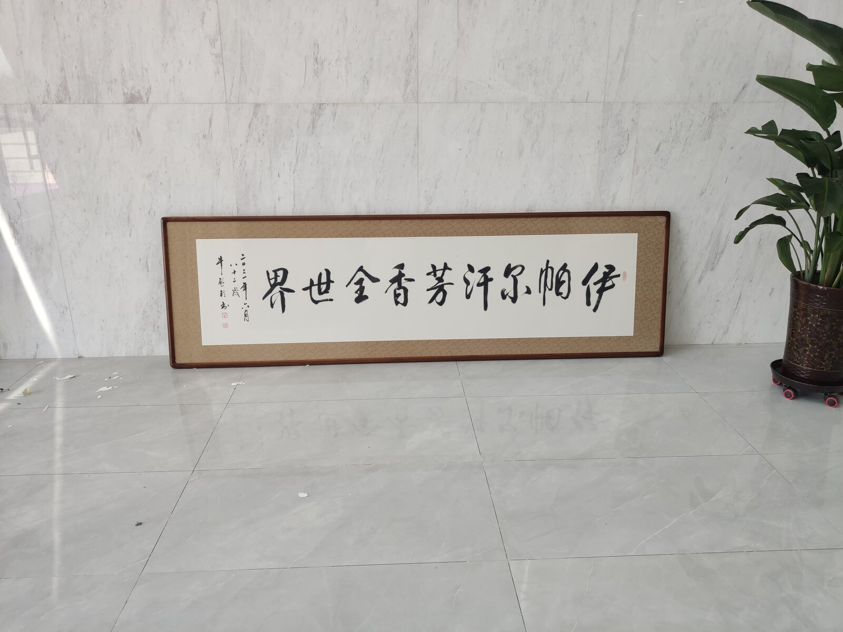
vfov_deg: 53.1
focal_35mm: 26
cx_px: 422
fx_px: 633
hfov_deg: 67.3
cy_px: 316
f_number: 1.75
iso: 180
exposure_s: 1/120
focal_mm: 4.75
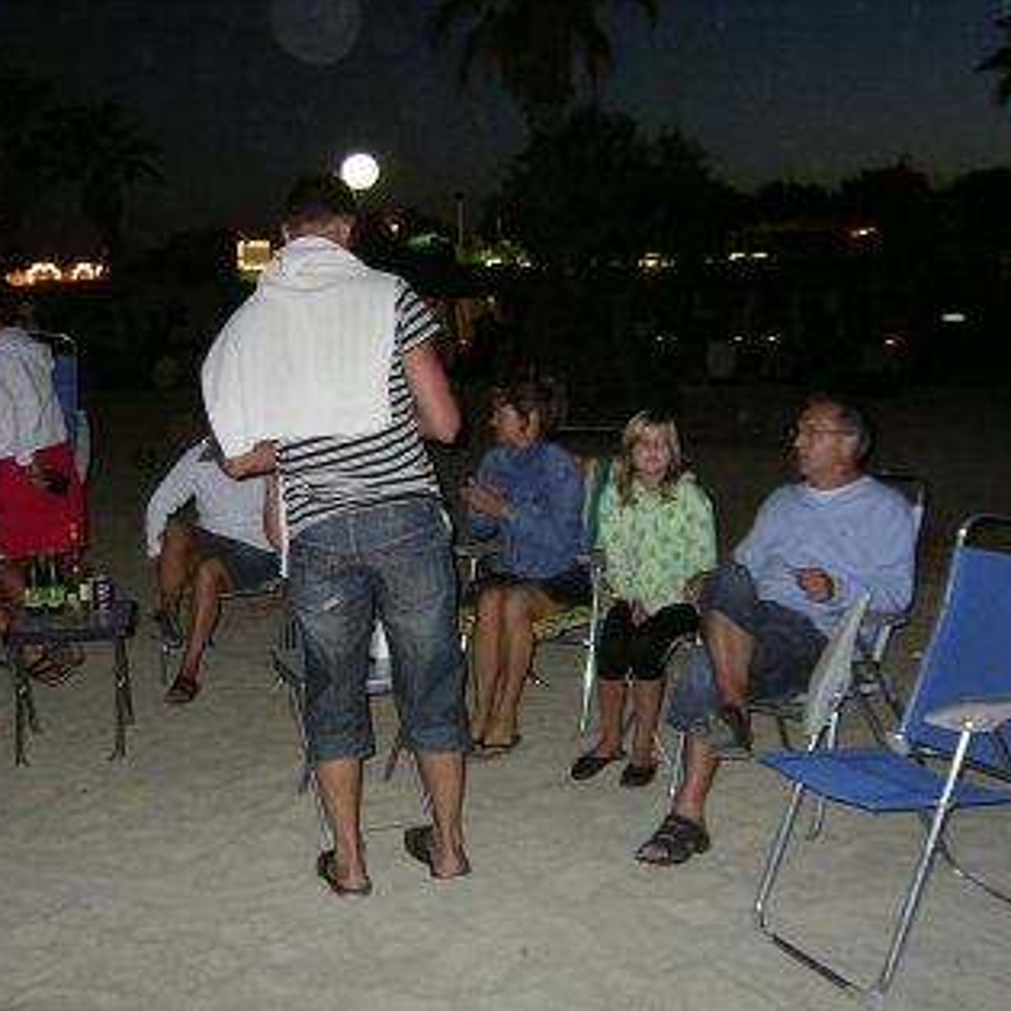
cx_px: 435
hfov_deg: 39.1
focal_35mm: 43
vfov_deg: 39.2
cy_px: 509
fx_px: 1421
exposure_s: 1/30
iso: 175
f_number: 2.8
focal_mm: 5.6
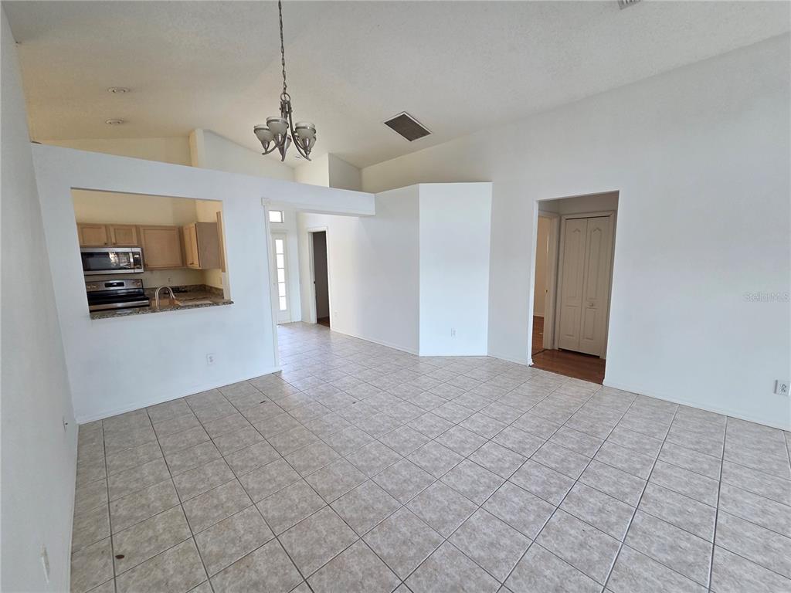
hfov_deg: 106.2
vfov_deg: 89.9
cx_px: 396
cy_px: 296
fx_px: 297
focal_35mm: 13
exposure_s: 1/120
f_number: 2.2
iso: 250
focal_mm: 2.2
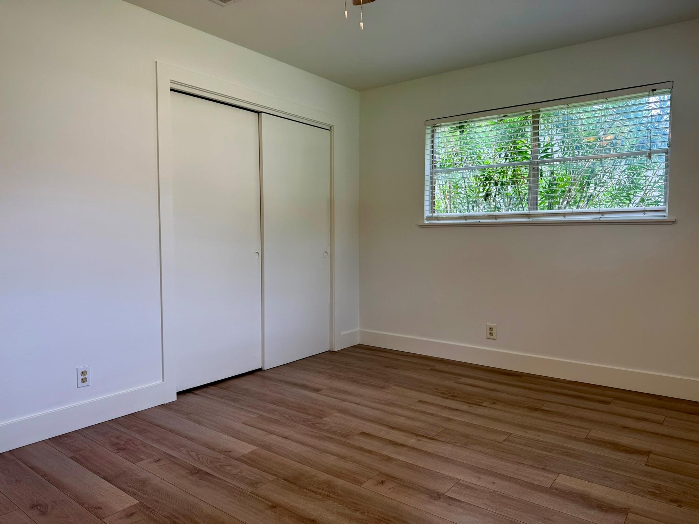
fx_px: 485
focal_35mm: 24
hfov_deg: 71.6
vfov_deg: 56.8
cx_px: 350
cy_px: 262
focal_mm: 6.76
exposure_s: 1/126
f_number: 1.78
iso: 50
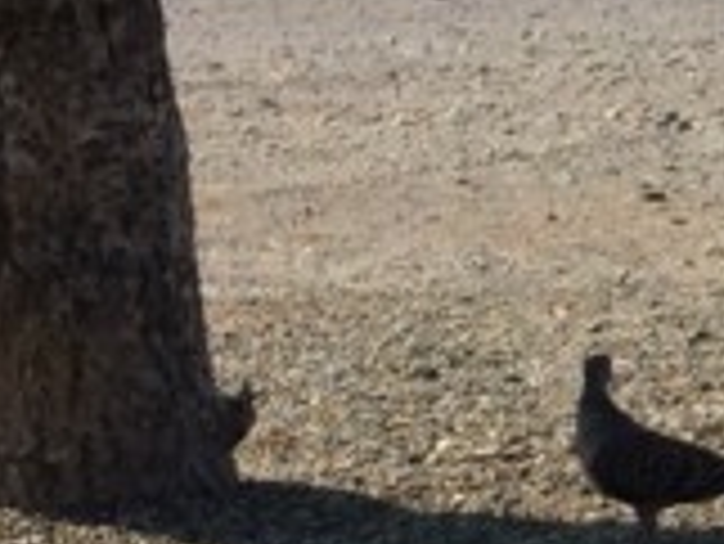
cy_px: 607
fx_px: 3851
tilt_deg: -17.2
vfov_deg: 8.0
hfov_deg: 9.5
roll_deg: +1.3
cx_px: 1781
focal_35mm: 184
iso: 32
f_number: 2.2
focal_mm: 4.15
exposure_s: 1/1282
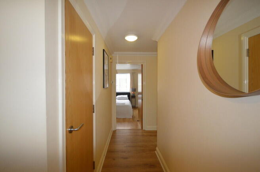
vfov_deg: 77.2
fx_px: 108
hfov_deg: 100.4
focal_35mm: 15
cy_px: 86
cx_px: 130
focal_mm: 10
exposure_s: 1/60
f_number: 4
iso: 720
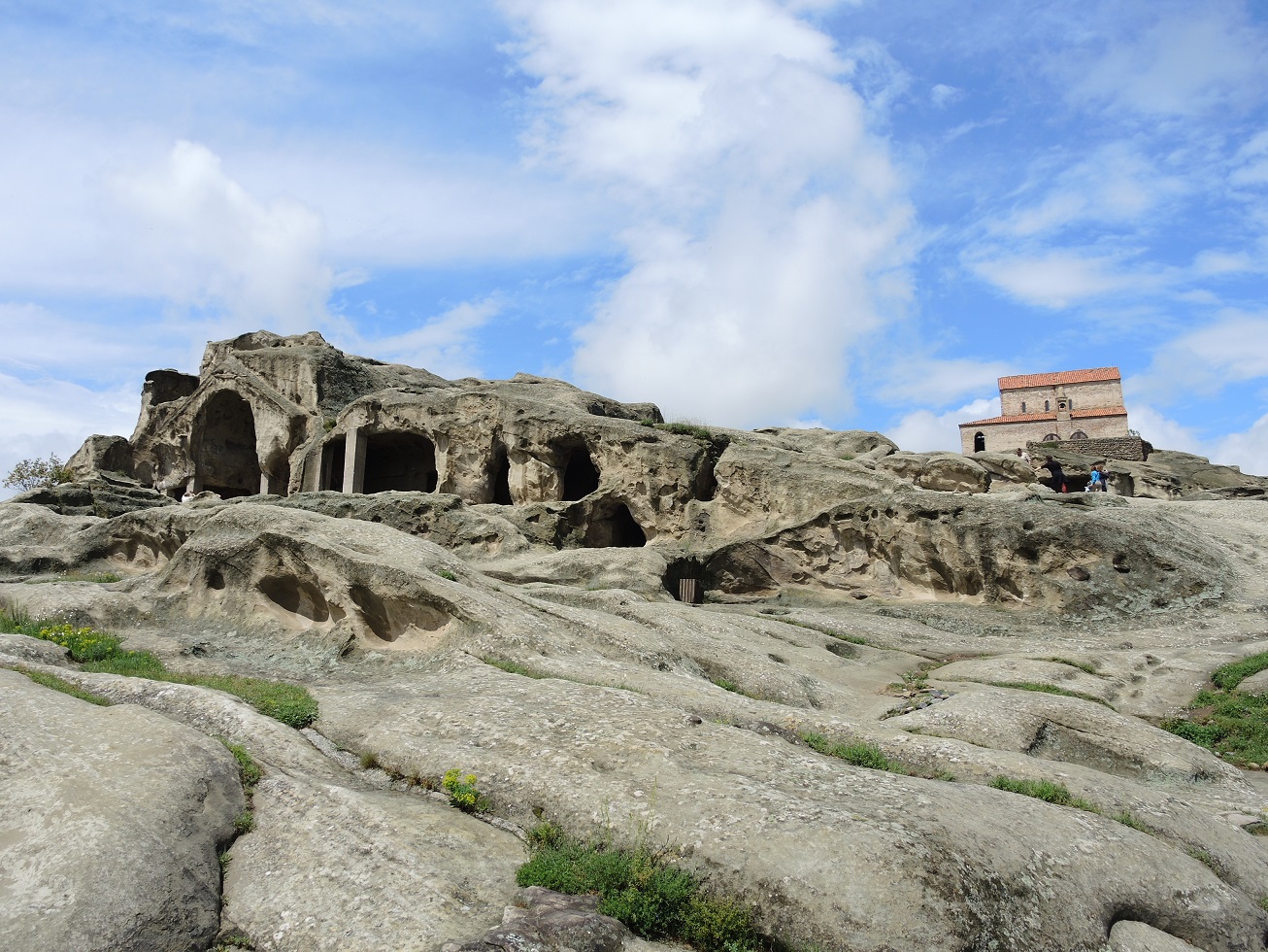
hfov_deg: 63.4
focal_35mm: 28
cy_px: 476
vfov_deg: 49.8
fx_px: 1026
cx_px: 634
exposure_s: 1/1250
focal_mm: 6
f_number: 3.2
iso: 80
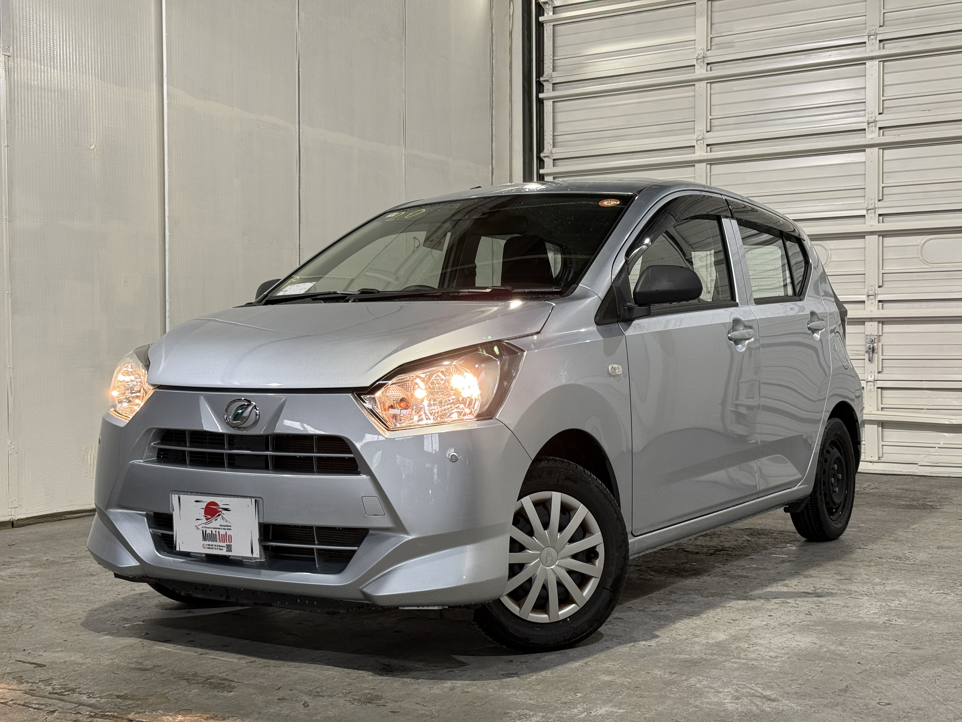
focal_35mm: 48
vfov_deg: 30.3
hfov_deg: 39.7
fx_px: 1334
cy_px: 361
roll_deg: -0.4
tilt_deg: -0.1
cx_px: 481
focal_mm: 6.76
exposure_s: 1/60
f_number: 1.78
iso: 80
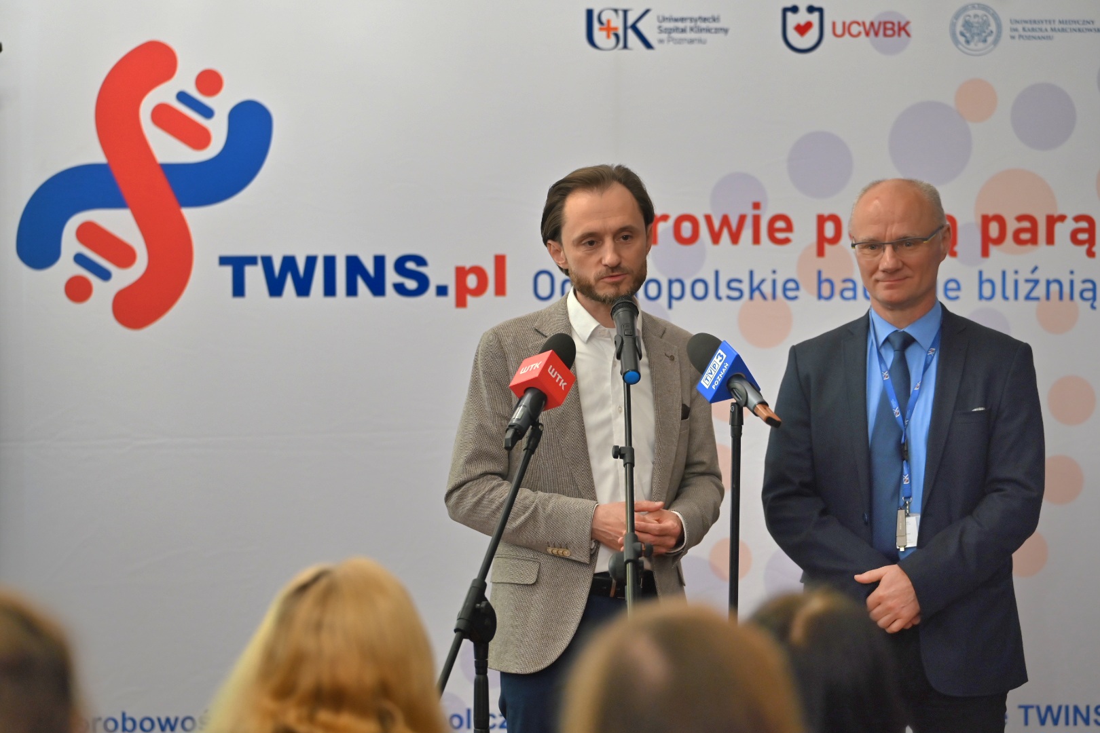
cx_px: 550
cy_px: 366
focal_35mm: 115
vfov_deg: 11.9
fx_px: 3514
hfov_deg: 17.8
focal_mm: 115
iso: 900
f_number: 2.8
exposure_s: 1/250
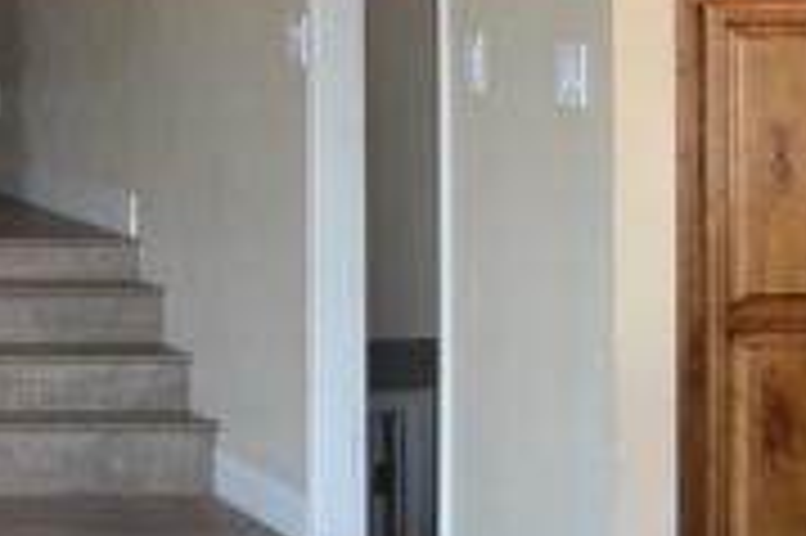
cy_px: -88
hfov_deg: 14.4
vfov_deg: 11.1
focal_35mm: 121
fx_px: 2707
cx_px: -743
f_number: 3.5
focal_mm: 18
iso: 500
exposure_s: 1/60
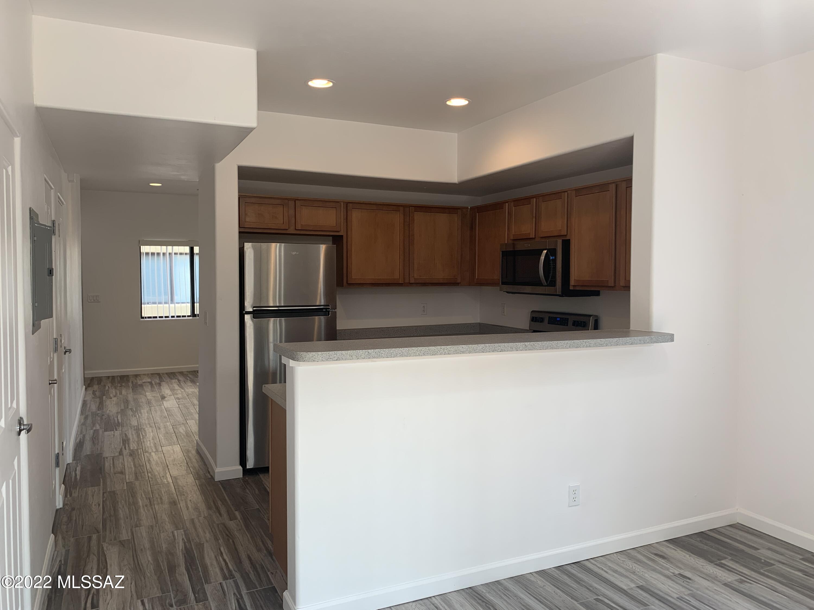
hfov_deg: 67.3
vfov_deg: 53.1
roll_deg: +0.6
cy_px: 305
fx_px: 611
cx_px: 407
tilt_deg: -2.1
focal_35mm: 26
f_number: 1.8
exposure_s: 1/120
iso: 40
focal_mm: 4.25
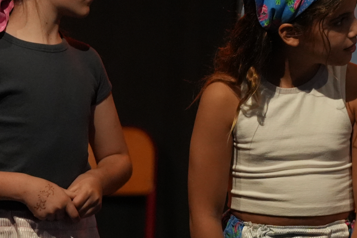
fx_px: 6217
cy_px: 172
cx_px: 481
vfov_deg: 2.2
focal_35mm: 627
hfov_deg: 3.3
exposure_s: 1/200
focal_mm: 186
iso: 4000
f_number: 2.8
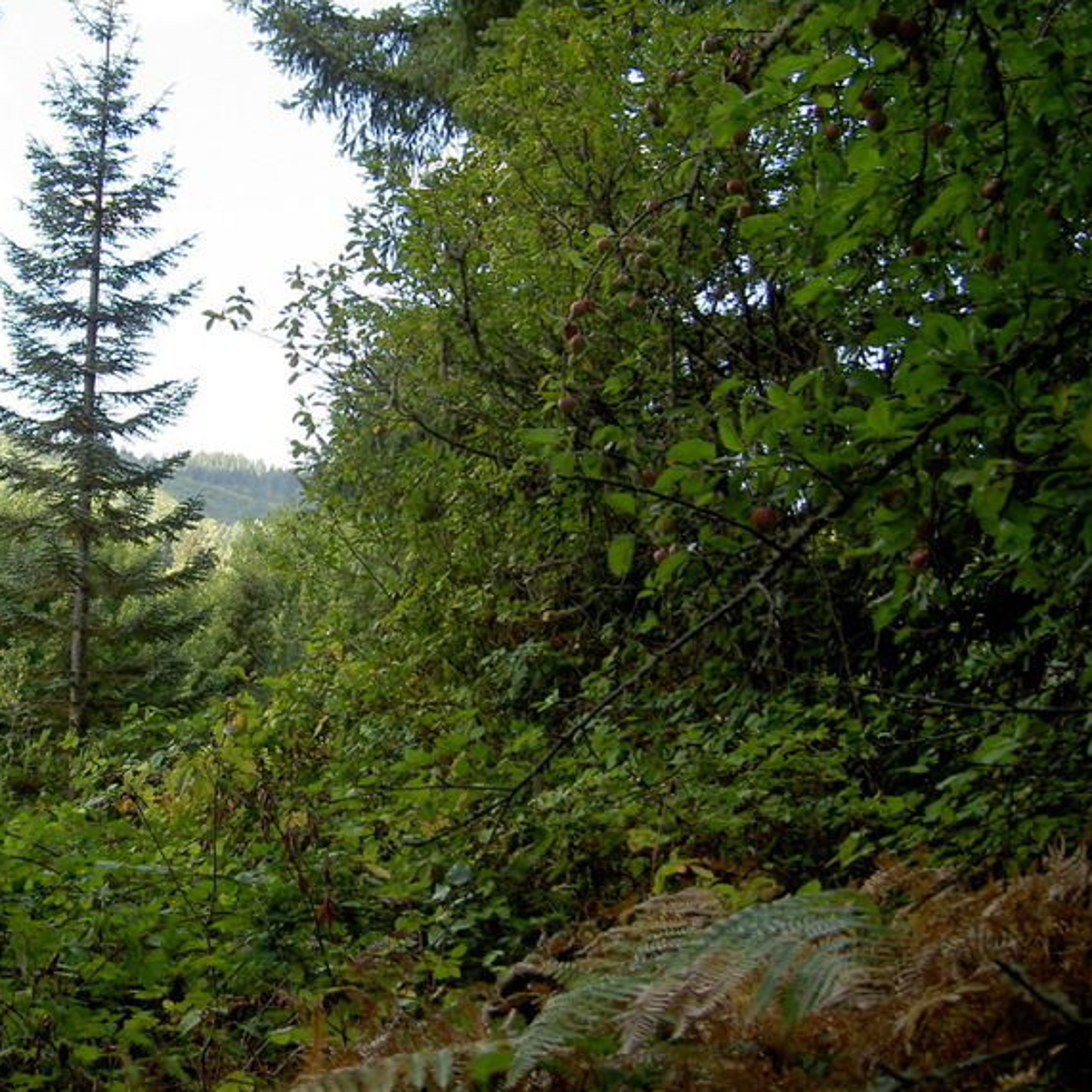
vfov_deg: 36.1
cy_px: 541
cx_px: 369
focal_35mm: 47
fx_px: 1677
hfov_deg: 35.7
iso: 100
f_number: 2.8
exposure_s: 1/200
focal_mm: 8
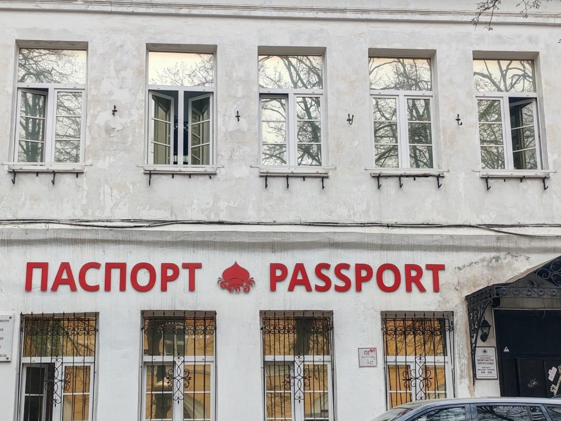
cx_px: 280
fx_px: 956
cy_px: 210
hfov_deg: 32.7
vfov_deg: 24.8
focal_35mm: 59
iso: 50
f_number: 1.9
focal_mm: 6.12
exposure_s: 1/230
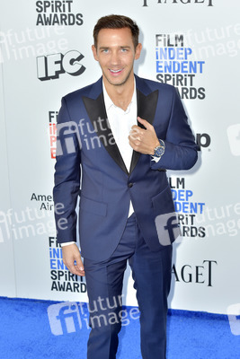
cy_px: 180
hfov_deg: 19.5
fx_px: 699
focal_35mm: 70
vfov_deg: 28.8
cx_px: 120
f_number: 6.3
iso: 500
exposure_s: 1/250
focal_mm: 70
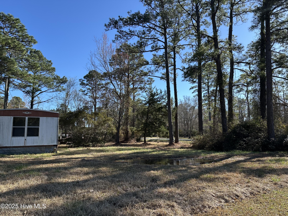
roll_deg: +0.5
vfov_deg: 56.8
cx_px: 144
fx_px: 200
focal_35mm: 24
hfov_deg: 71.6
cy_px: 108
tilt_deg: +6.9
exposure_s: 1/2353
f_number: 1.78
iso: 80
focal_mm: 6.86
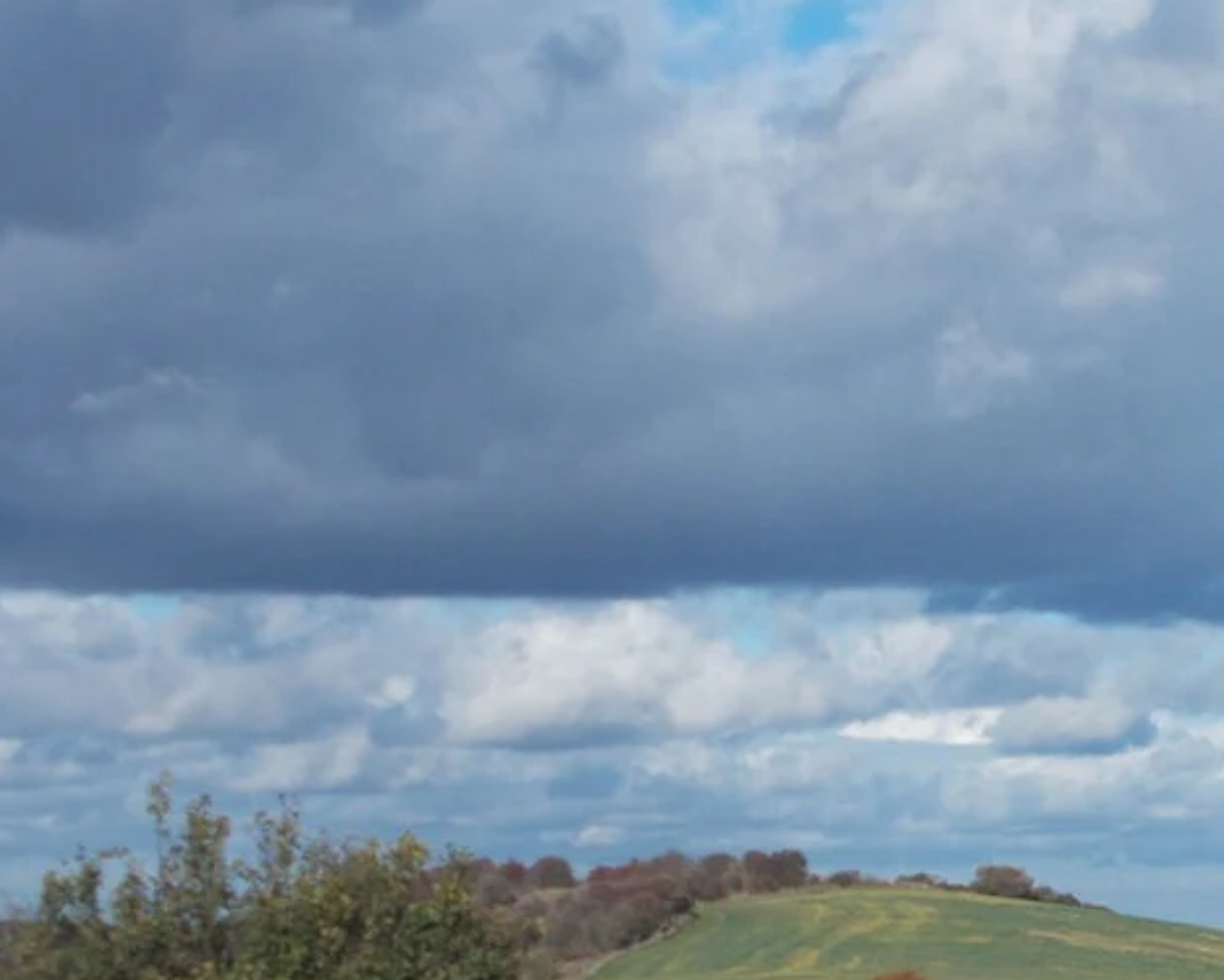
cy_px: 602
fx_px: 4747
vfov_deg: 11.8
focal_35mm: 131
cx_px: 1080
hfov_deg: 14.6
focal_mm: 10.3
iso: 80
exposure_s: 1/125
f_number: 12.3
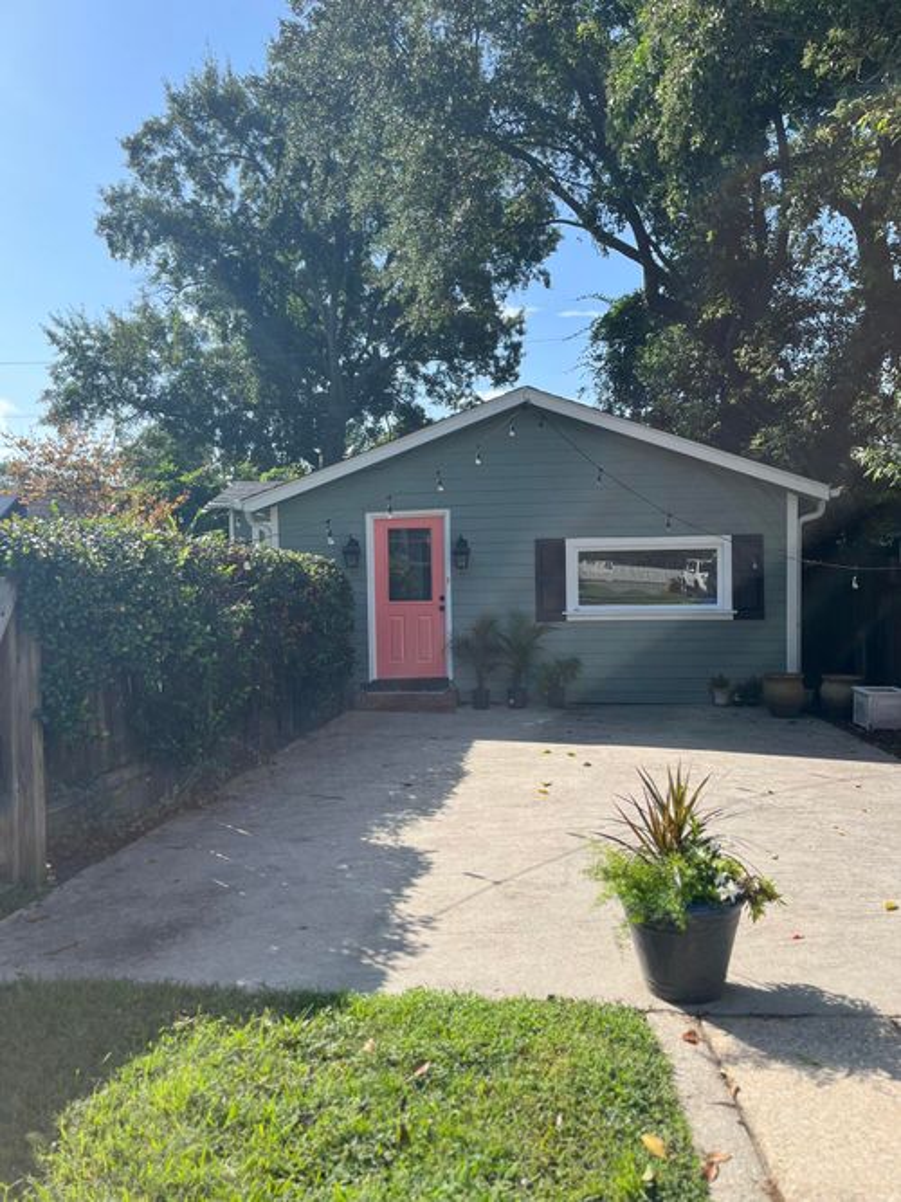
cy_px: 601
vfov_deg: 67.3
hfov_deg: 53.0
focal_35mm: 26
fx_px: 903
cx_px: 450
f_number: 1.6
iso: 50
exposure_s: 1/2222
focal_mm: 5.1
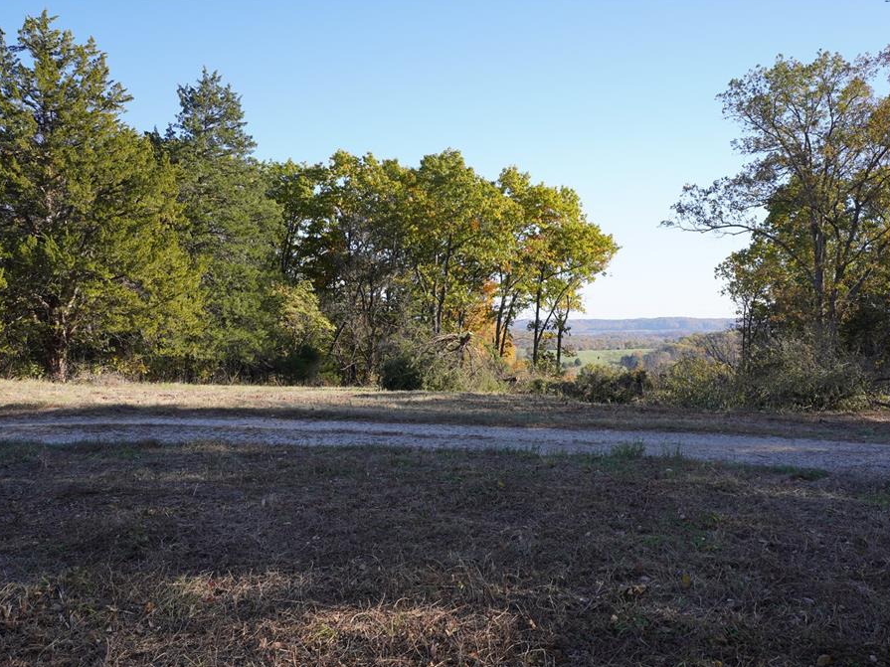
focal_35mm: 33
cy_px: 333
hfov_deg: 55.3
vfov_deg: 42.9
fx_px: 848
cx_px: 483
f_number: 6.3
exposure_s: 1/160
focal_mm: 20
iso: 100
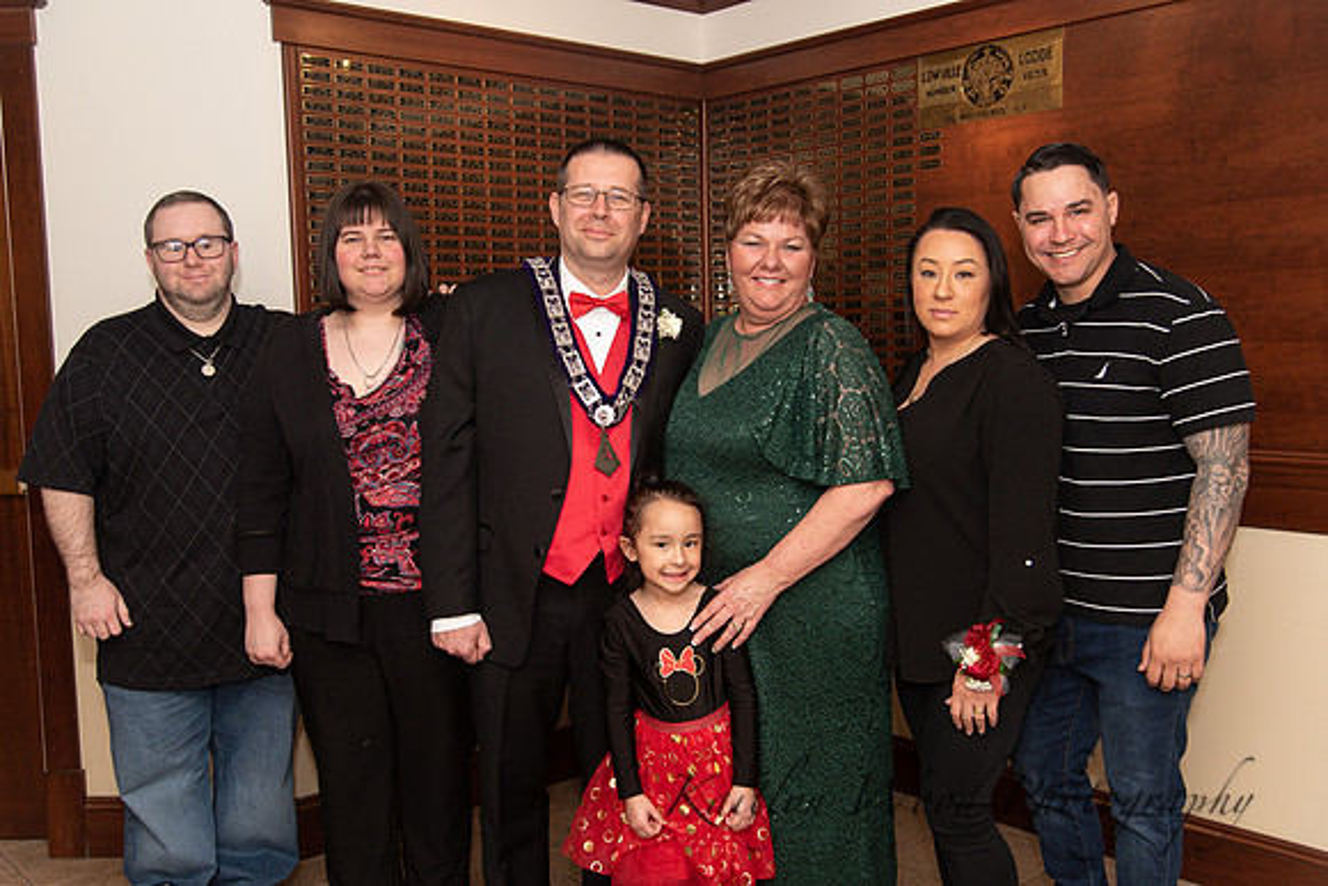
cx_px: 664
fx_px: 1254
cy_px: 443
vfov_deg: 38.9
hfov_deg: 55.8
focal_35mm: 34
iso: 800
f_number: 4
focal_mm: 34
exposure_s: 1/200
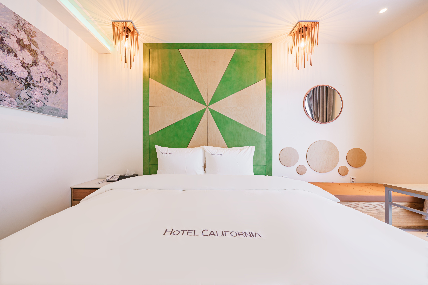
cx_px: 214
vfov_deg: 90.0
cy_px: 142
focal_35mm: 12
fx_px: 143
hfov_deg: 112.6
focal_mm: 12
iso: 100
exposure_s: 1/3
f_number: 9
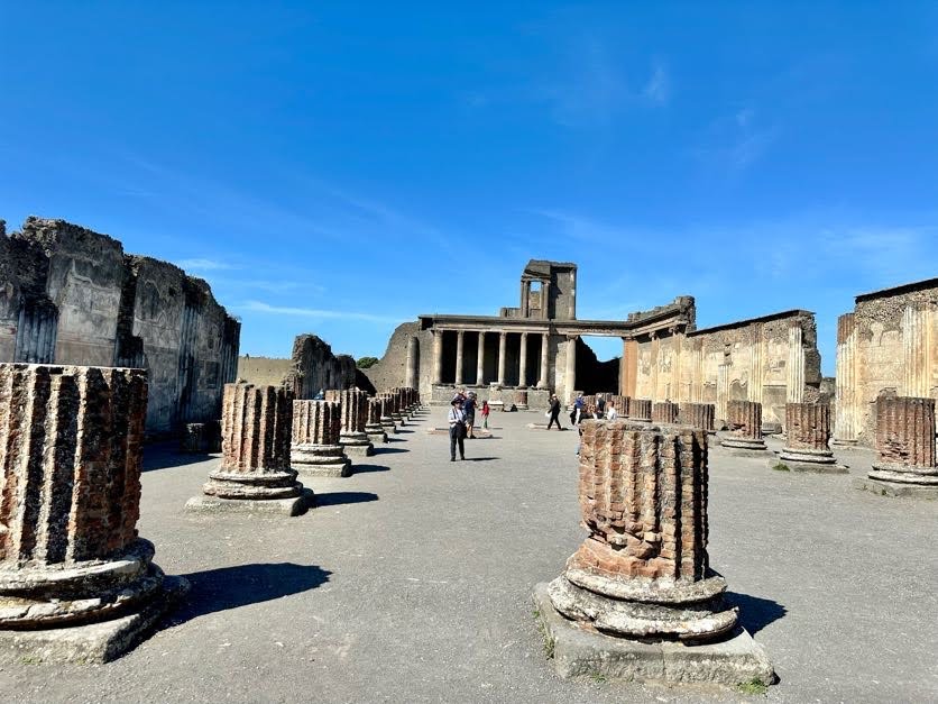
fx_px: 650
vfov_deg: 56.8
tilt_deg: +3.0
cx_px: 469
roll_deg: -2.0
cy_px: 352
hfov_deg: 71.6
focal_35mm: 24
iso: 80
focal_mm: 6.86
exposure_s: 1/5525
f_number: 1.78
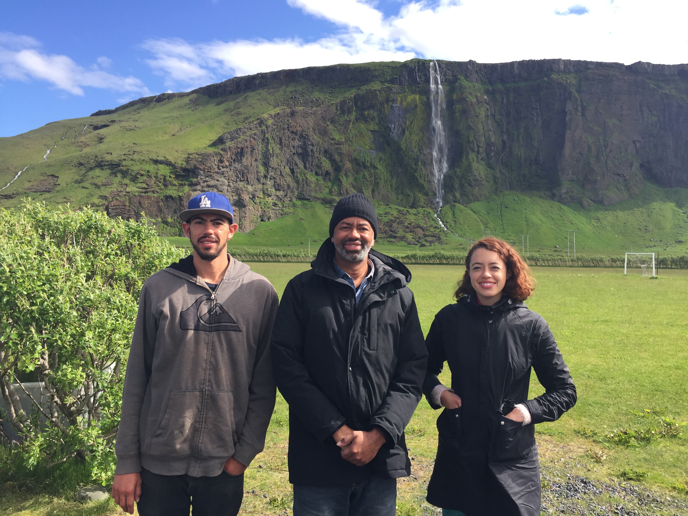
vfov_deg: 48.2
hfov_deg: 61.7
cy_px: 258
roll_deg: -0.8
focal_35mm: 29
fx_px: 576
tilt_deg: -0.2
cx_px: 344
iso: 32
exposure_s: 1/989
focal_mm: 4.15
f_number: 2.2
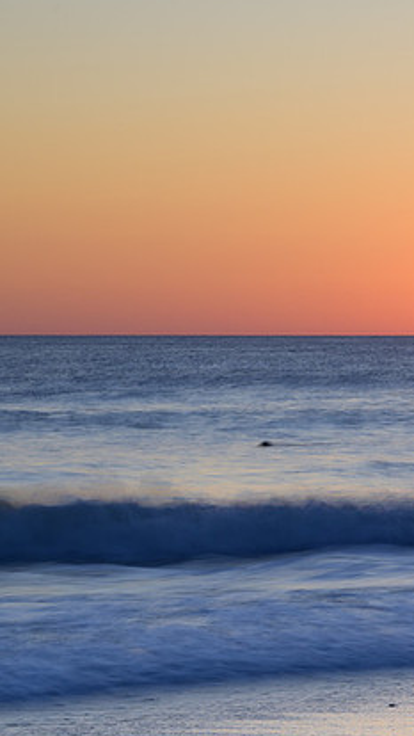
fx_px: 3531
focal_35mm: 181
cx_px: 565
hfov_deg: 6.6
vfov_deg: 11.8
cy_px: 642
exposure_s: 1/1.25
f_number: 14
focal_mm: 64
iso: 32
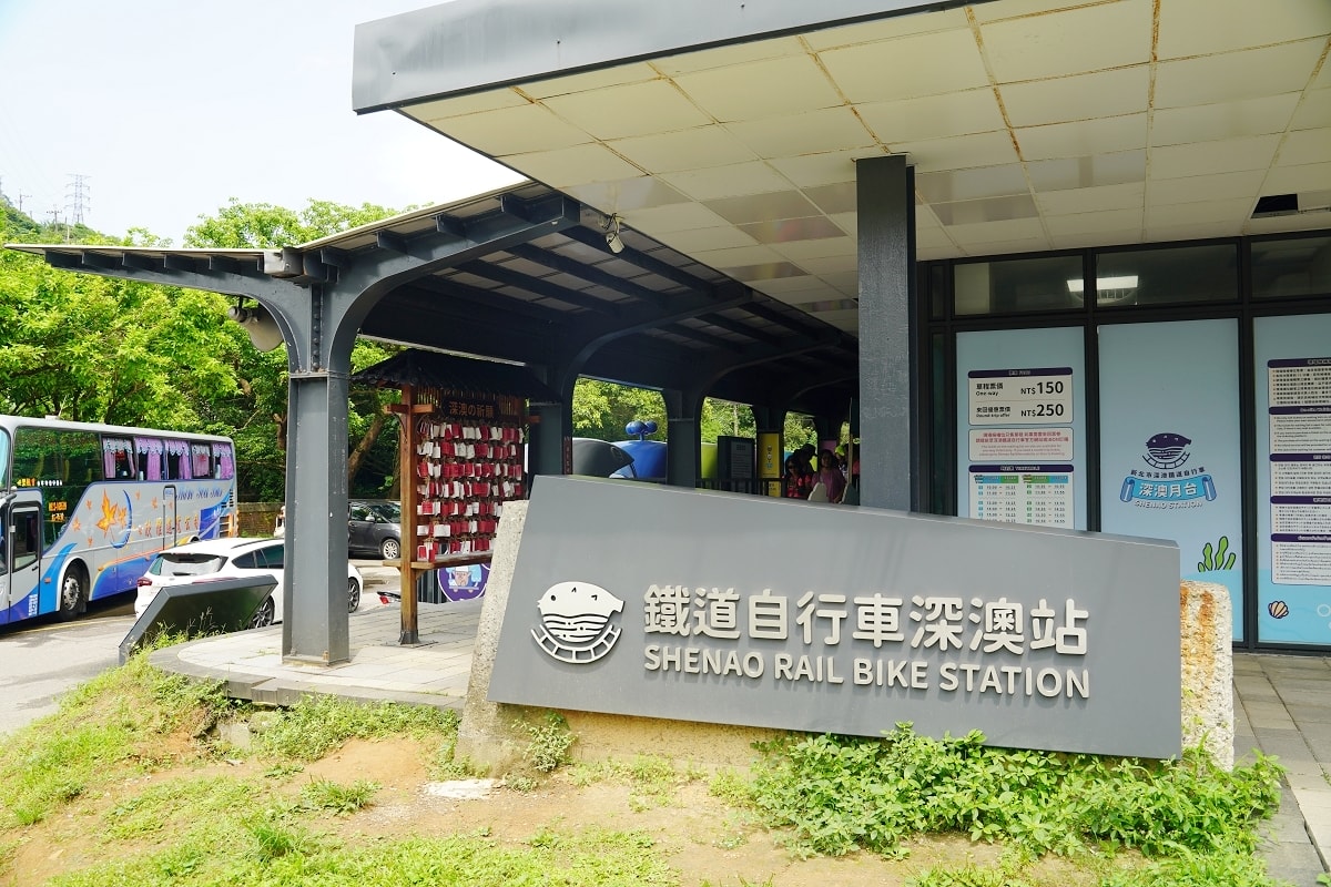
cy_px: 444
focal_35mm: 28
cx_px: 666
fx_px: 1035
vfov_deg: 46.4
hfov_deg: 65.5
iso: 100
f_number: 5.6
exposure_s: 1/80
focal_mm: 28
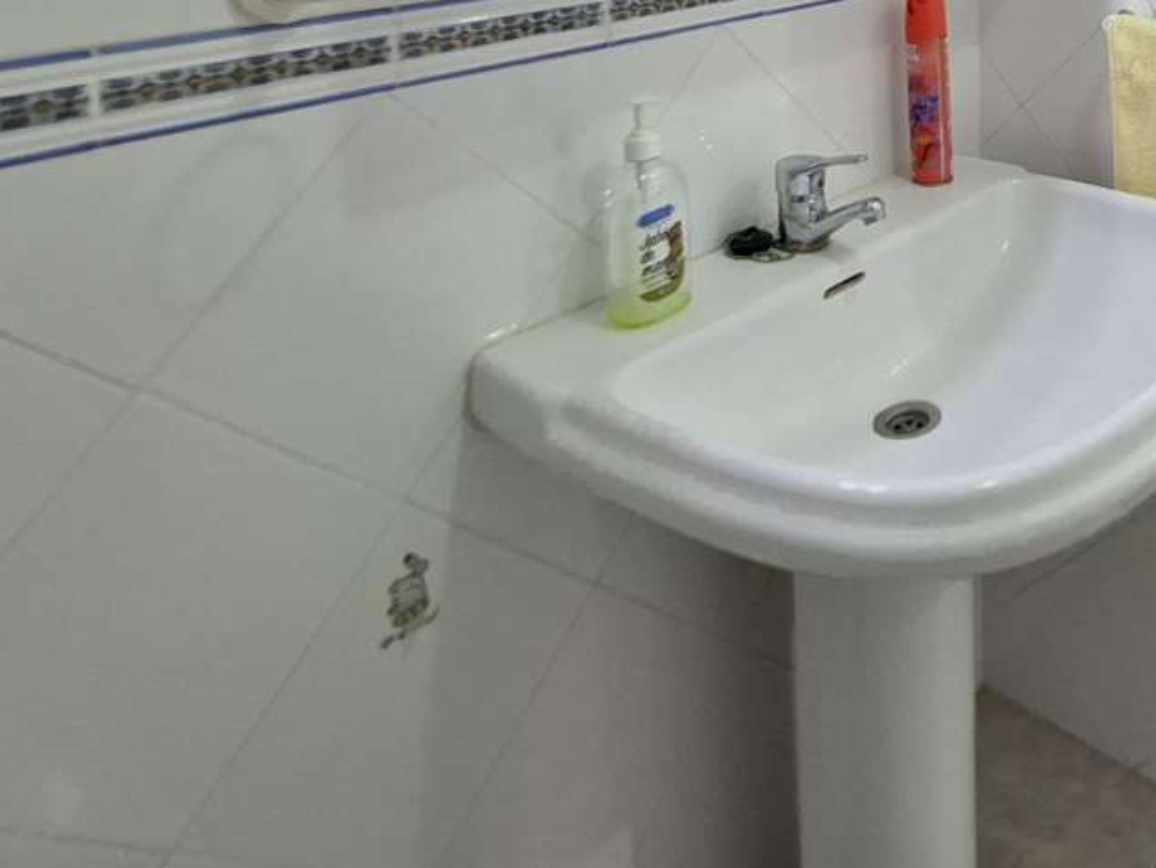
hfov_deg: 53.4
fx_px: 1035
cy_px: -86
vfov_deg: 37.9
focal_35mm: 31
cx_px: 965
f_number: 2.2
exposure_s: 1/25
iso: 250
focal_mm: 1.74
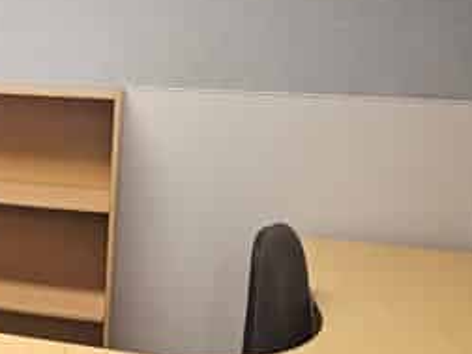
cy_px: 104
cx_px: -99
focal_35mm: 60
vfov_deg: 24.2
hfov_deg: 28.0
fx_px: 818
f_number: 1.7
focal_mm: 6.3
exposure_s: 1/100
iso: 200
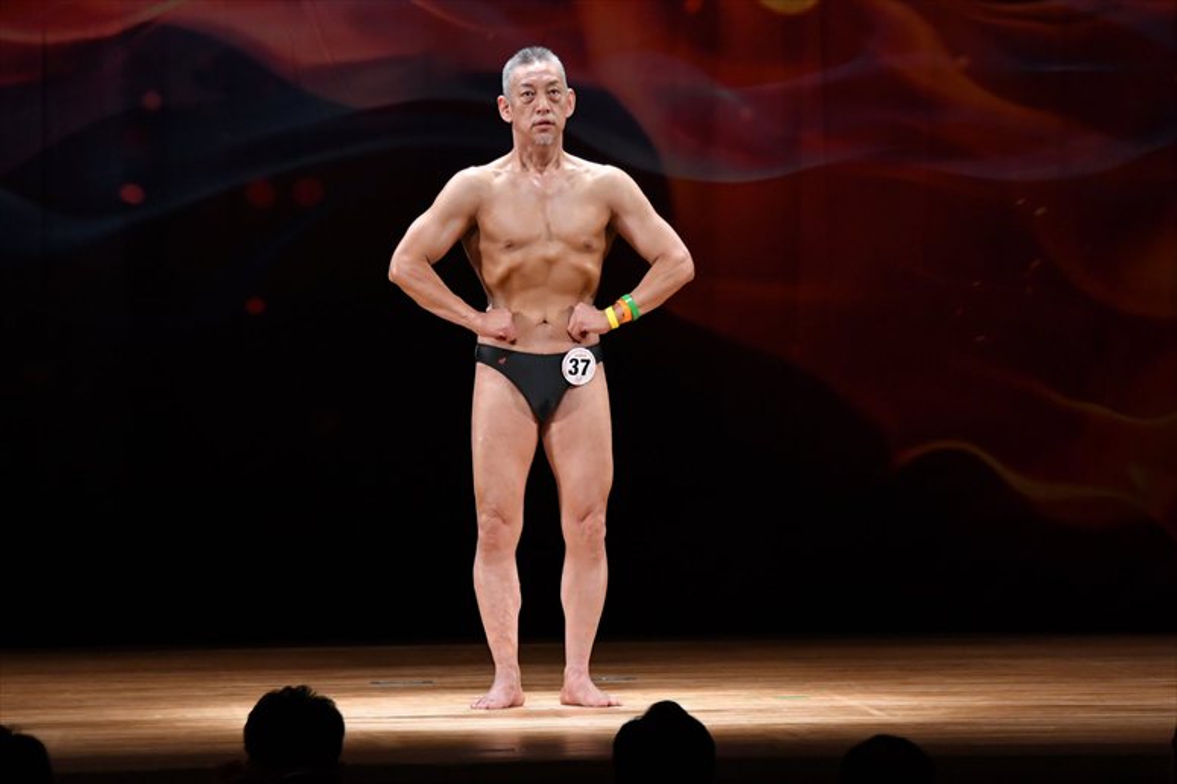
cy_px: 392
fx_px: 7353
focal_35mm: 225
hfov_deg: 9.2
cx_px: 588
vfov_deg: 6.1
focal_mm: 150
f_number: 5.6
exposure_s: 1/400
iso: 3200
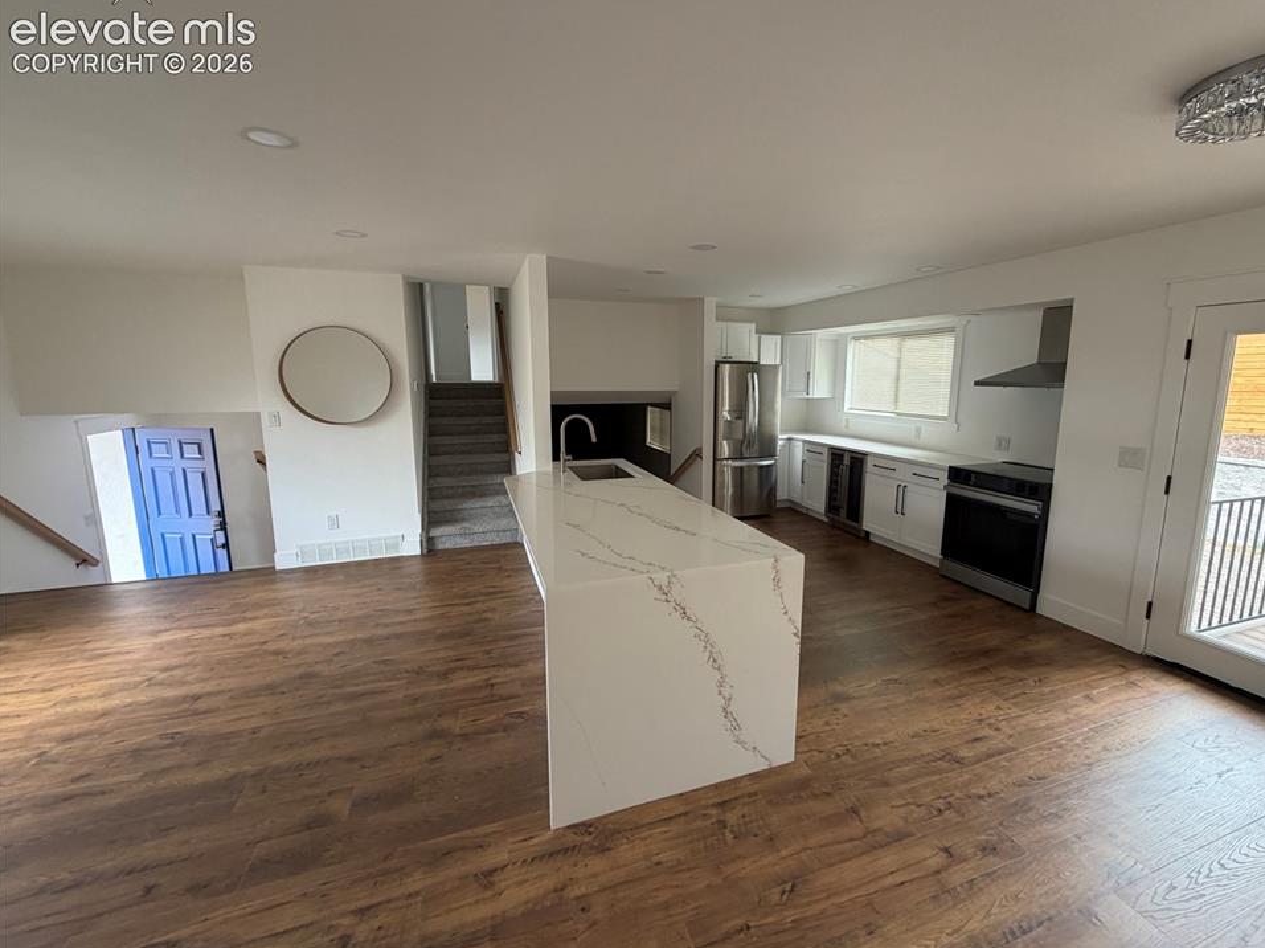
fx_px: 548
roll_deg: -0.5
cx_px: 675
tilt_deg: -8.4
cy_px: 464
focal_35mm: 15
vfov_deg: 81.7
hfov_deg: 98.1
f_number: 2.2
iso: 160
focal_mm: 2.22
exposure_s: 1/121
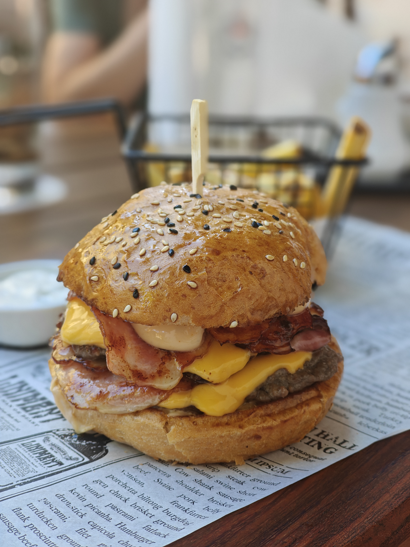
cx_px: 205
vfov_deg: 40.4
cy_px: 274
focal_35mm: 47
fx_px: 742
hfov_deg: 30.9
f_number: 4.5
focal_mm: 7.1
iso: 200
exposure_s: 1/100
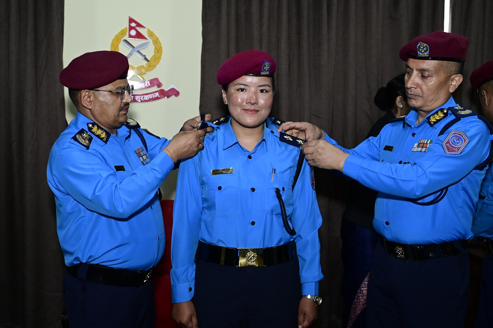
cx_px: 246
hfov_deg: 43.6
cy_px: 164
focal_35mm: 45
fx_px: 616
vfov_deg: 29.8
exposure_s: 1/125
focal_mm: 45
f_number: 6.3
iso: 2500
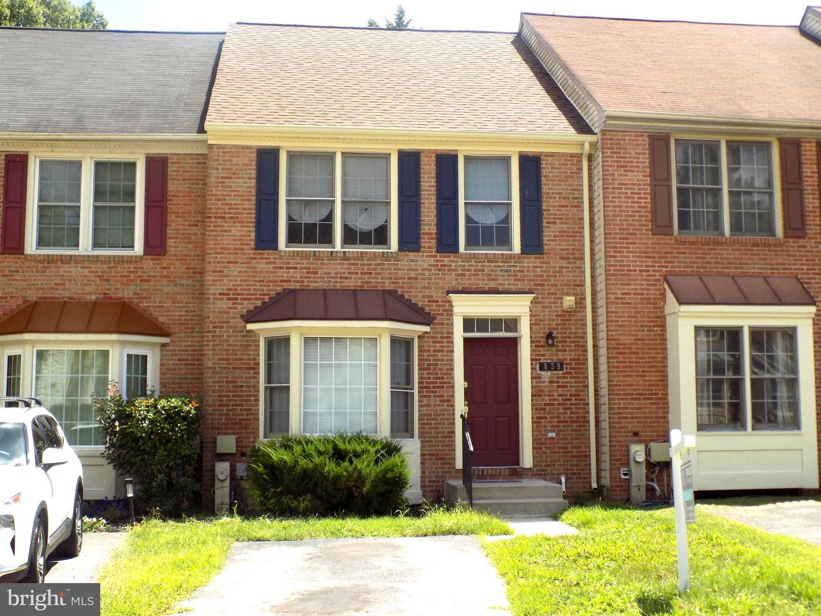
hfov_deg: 41.2
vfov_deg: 31.5
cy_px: 308
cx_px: 410
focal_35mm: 46
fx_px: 1091
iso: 80
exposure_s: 1/400
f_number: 3.7
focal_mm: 8.1
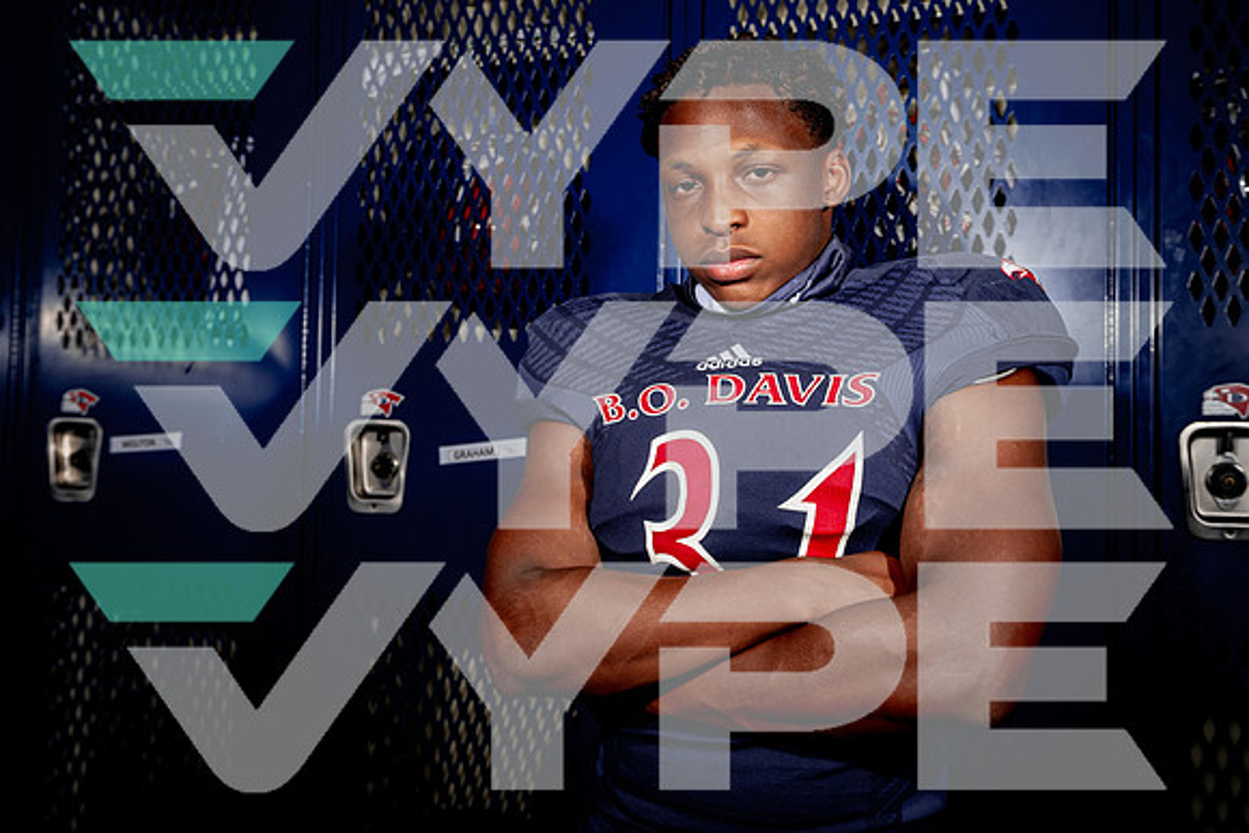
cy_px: 416
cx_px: 624
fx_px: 1215
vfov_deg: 37.9
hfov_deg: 54.4
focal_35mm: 35
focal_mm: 35
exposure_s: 1/125
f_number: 6.3
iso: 100
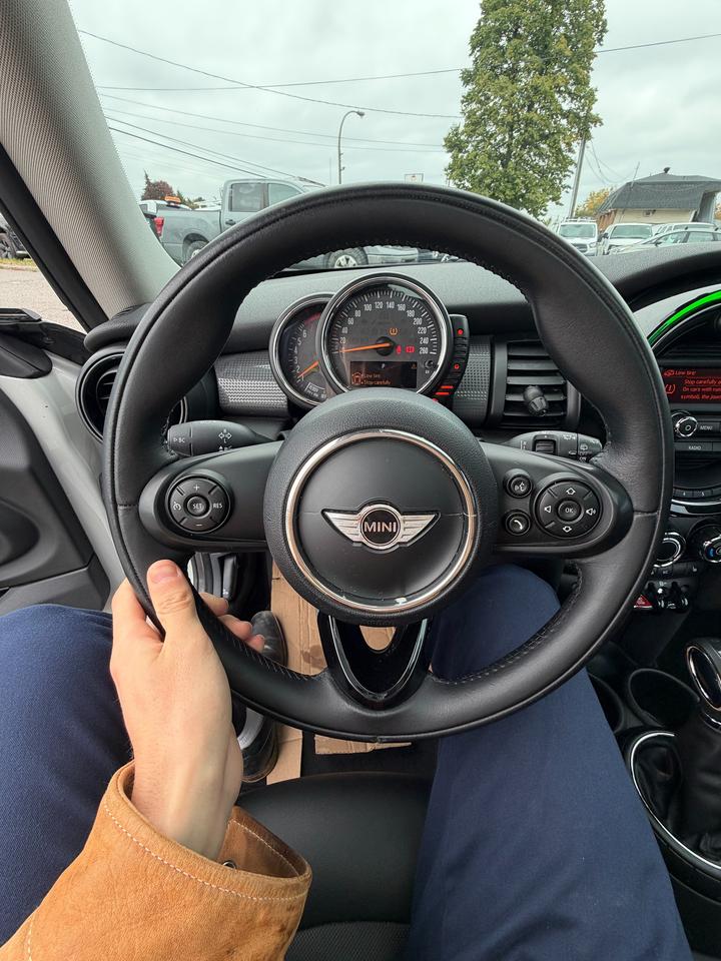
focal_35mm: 14
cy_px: 480
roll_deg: -1.7
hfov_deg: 85.7
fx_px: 389
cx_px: 360
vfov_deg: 102.1
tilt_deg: -33.2
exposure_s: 1/160
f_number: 2.2
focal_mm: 2.22
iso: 50
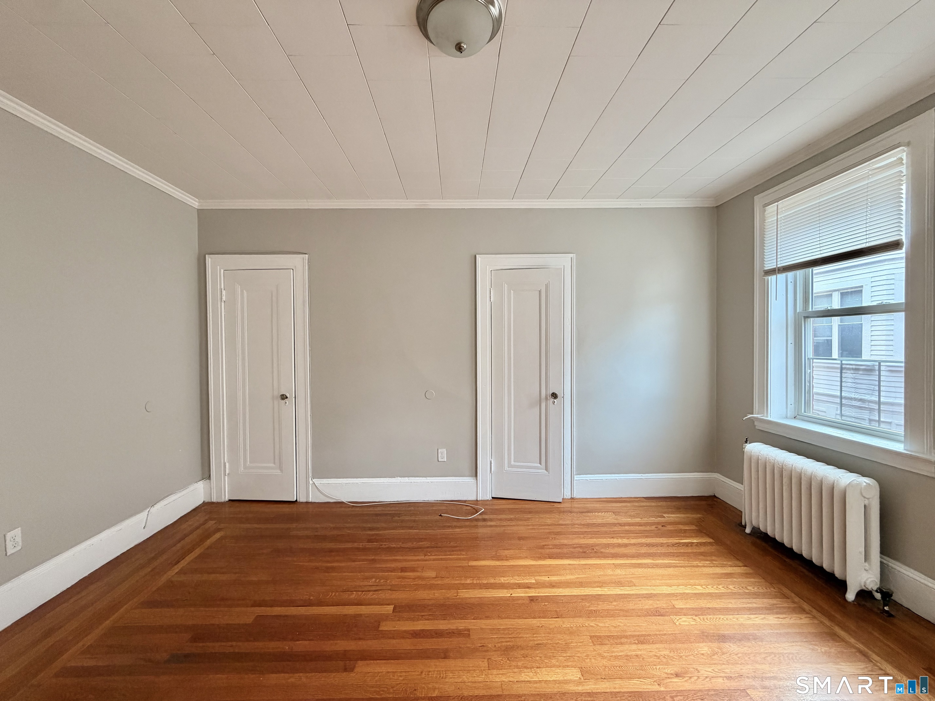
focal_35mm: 14
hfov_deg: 102.1
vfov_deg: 85.7
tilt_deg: -1.6
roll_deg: +0.8
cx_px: 468
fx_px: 378
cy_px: 350
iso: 200
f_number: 2.2
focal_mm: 2.22
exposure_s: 1/120
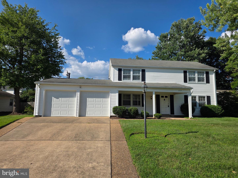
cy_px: 89
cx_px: 119
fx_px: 158
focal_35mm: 23
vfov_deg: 58.9
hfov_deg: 73.9
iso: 80
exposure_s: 1/7333
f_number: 1.7
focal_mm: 6.25
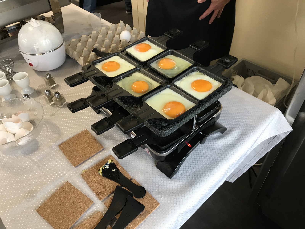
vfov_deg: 49.7
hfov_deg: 63.4
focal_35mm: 28
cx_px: 152
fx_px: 247
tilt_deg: -44.2
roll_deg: +1.6
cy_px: 114
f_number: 1.8
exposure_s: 1/20
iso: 40
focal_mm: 3.99
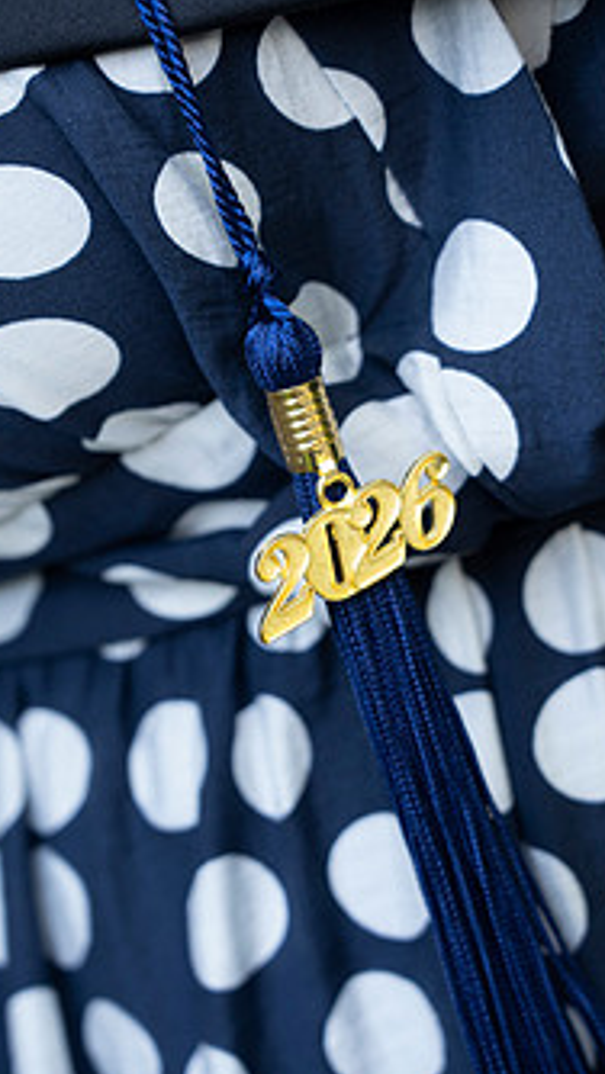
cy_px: 585
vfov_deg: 14.5
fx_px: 4219
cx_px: 280
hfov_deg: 8.2
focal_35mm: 148
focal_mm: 105
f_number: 5
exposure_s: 1/60
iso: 500
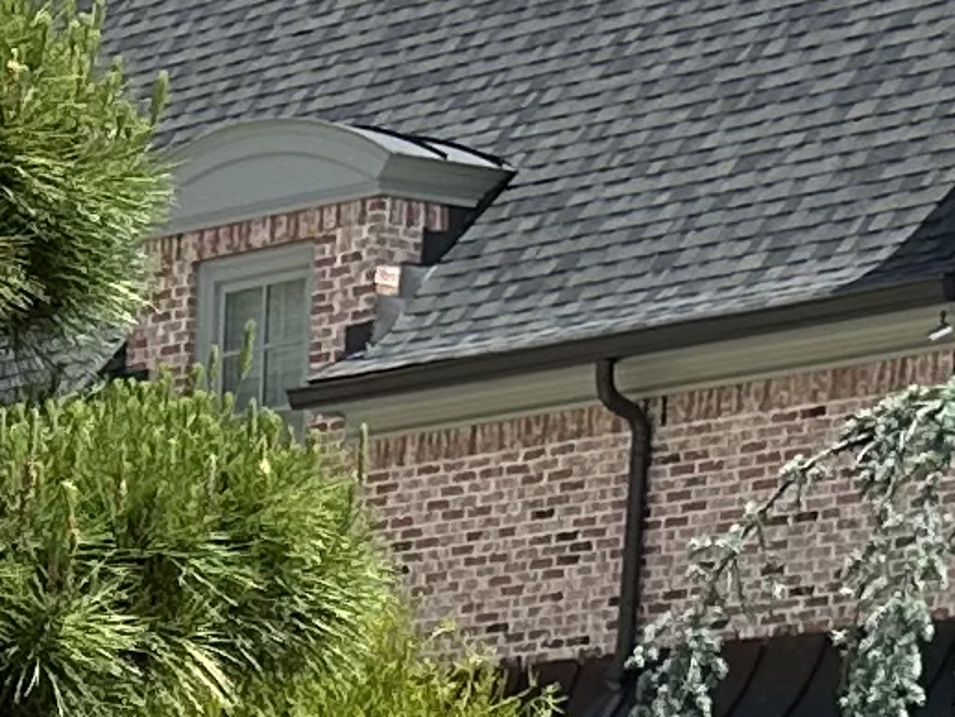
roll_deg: -0.6
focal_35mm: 187
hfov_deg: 10.1
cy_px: 2218
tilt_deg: -11.2
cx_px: -610
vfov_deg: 7.0
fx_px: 5160
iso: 80
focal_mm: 6.86
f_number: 1.78
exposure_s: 1/2882
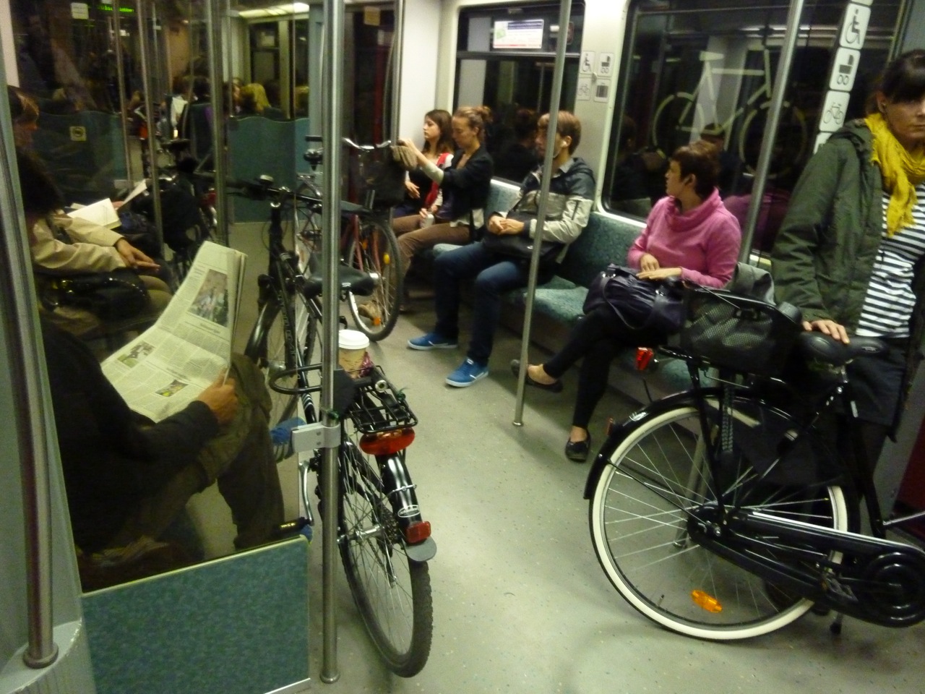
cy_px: 347
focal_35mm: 25
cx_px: 462
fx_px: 668
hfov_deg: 69.4
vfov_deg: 54.9
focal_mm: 4.5
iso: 800
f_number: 3.3
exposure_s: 1/10
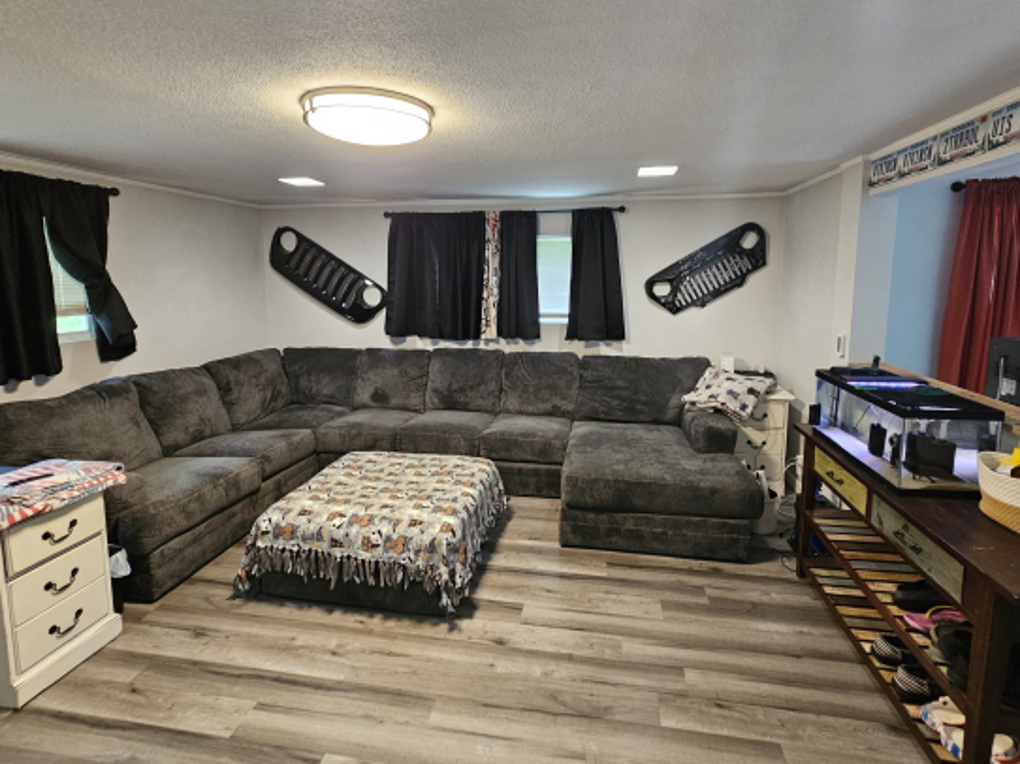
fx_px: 471
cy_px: 337
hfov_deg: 94.5
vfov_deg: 77.8
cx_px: 507
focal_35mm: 16
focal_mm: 2.2
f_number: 2.2
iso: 320
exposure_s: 1/30
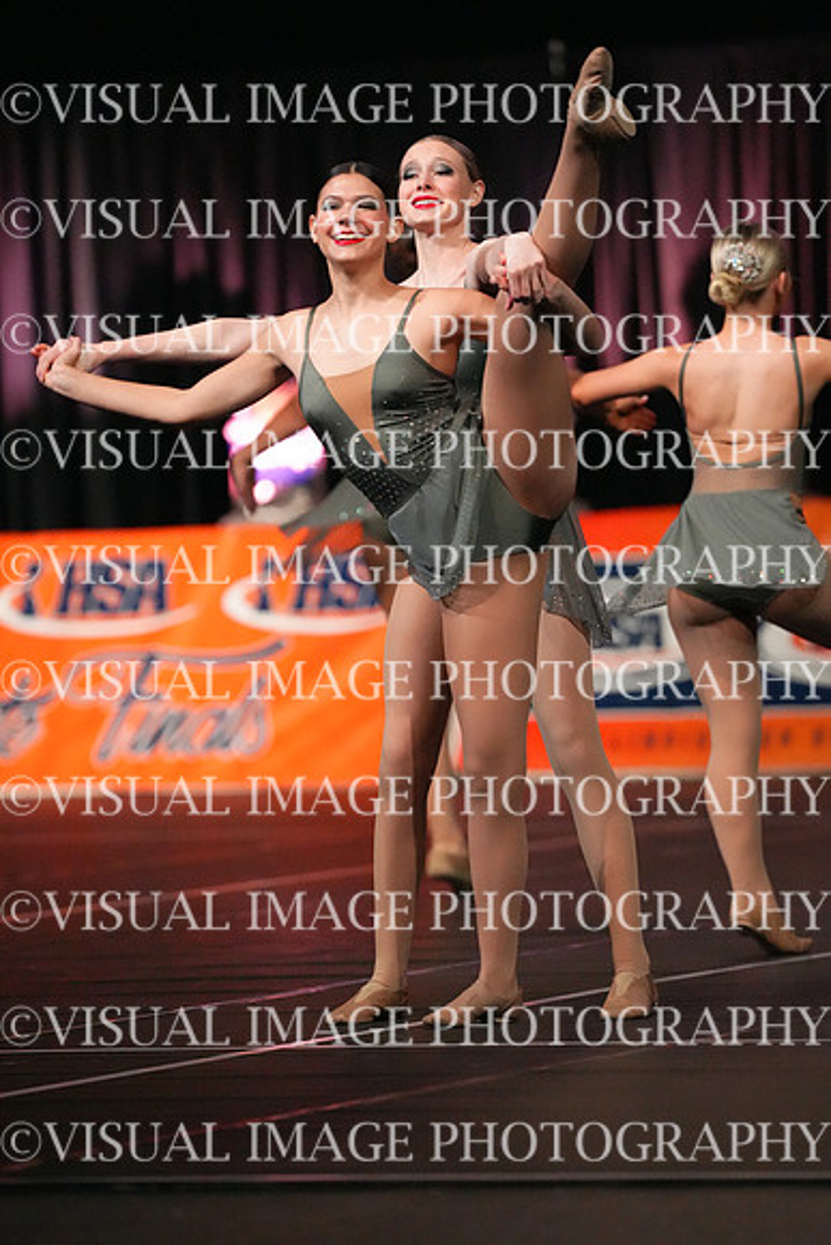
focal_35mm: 300
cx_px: 416
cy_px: 622
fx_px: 10380
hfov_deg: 4.6
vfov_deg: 6.9
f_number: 3.5
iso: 16000
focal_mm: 300
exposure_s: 1/1250
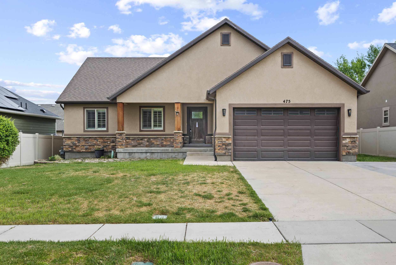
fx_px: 330
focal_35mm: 30
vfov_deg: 43.6
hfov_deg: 61.9
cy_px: 132
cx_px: 198
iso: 250
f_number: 8
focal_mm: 30
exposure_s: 1/50
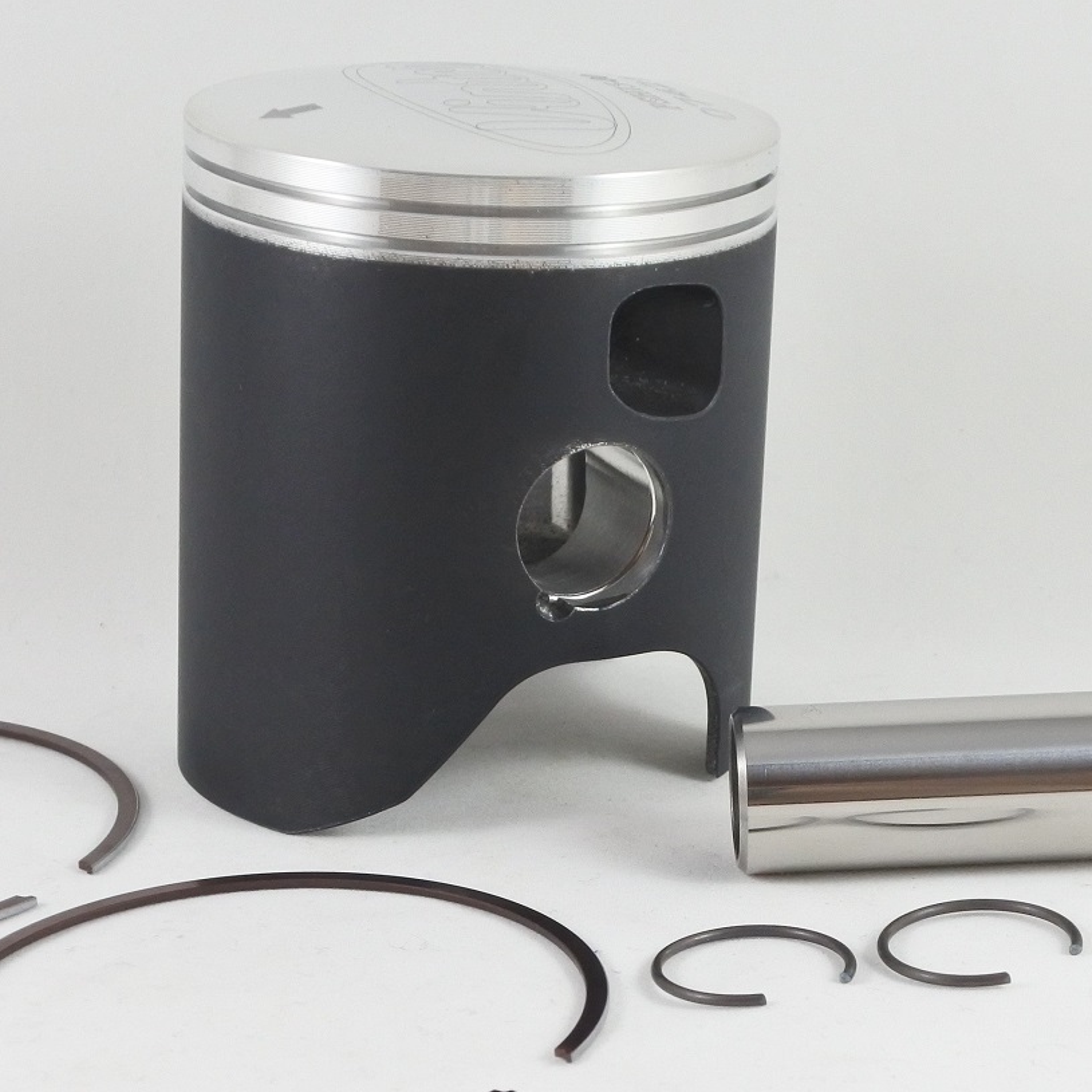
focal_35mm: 88
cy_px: 557
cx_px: 462
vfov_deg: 19.7
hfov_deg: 19.7
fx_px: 3141
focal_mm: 16.8
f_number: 4.5
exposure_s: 1/125
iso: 560
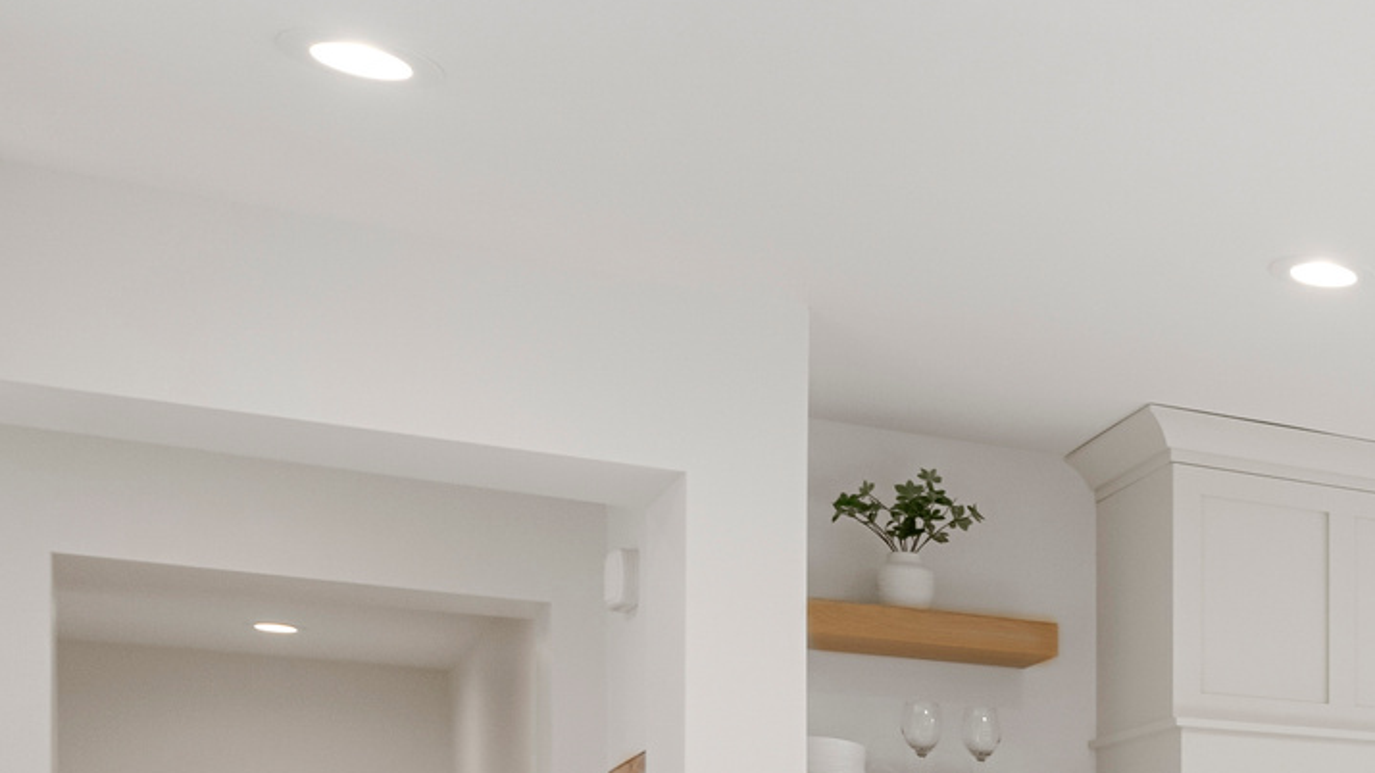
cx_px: 1829
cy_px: 1022
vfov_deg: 20.2
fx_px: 1969
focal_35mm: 54
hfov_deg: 29.9
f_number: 9
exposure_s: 1/30
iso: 400
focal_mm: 18
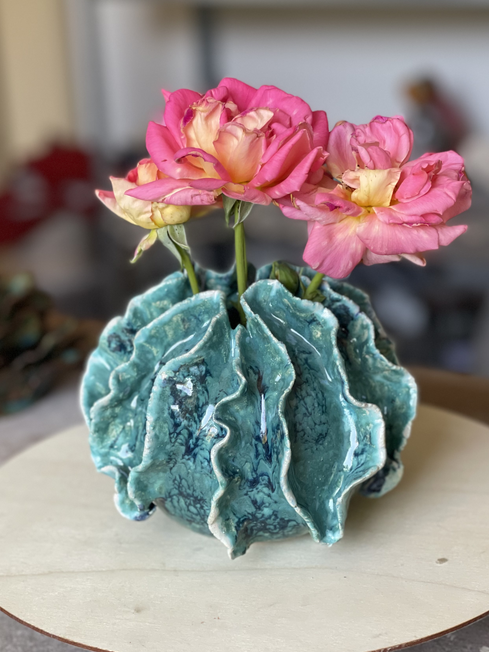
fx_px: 1469
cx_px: 241
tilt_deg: -17.9
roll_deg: +3.6
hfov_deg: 18.9
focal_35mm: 78
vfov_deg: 25.0
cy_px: 314
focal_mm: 7.5
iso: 160
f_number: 2.2
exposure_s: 1/121
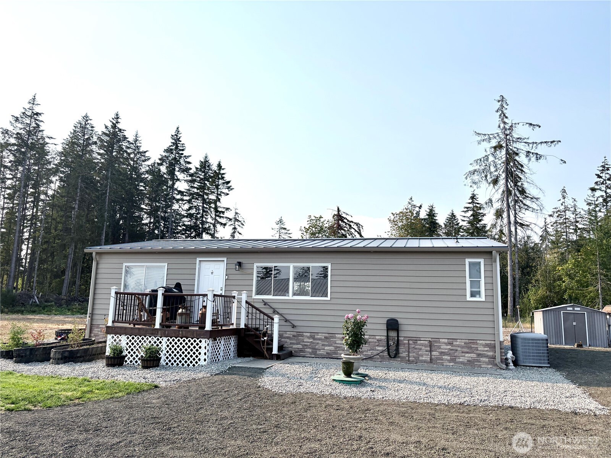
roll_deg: -1.9
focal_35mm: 26
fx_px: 459
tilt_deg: +9.9
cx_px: 306
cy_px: 229
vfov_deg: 53.1
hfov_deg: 67.3
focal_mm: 5.96
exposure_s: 1/6329
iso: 50
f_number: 1.6
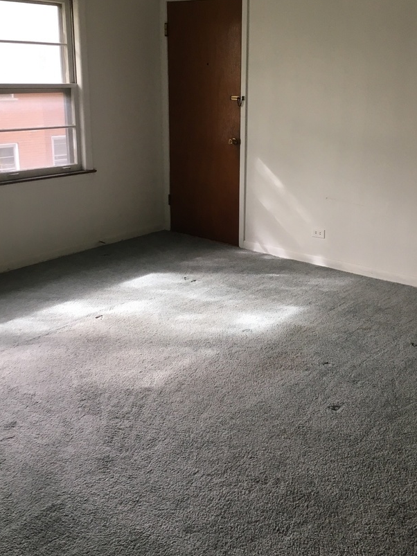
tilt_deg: -16.8
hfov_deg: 36.8
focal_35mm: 39
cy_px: 246
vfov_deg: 47.8
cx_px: 235
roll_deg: -2.0
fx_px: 627
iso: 25
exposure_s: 1/30
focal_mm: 4.15
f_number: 2.2
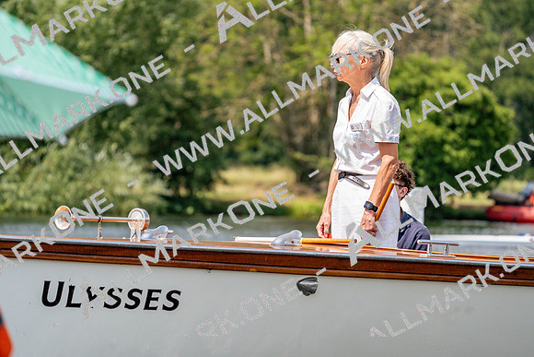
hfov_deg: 9.4
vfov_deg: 6.2
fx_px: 3264
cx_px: 267
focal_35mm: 220
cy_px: 178
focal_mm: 220
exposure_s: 1/1600
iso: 250
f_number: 5.6
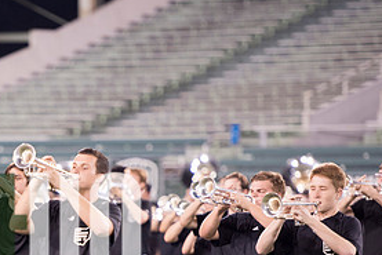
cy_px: 238
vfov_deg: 3.6
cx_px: 37
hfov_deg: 5.3
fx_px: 4108
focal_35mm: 387
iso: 1000
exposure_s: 1/320
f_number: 2.8
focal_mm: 185
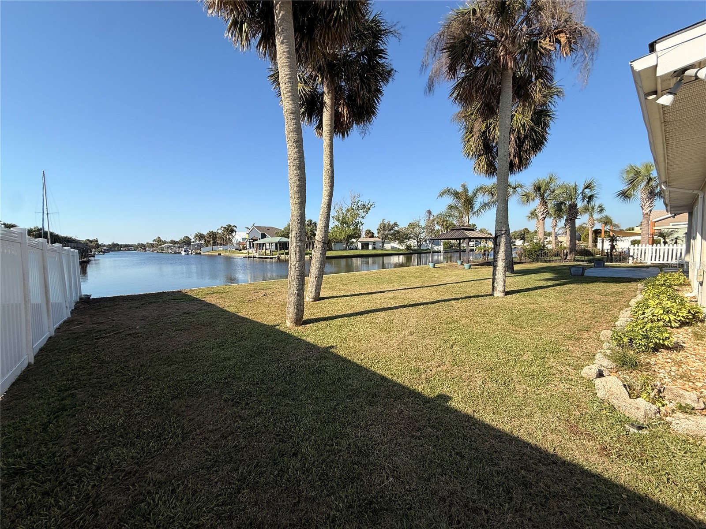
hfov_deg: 102.1
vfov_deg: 85.7
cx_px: 353
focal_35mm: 14
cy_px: 264
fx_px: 286
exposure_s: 1/1698
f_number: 2.2
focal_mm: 2.22
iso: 50
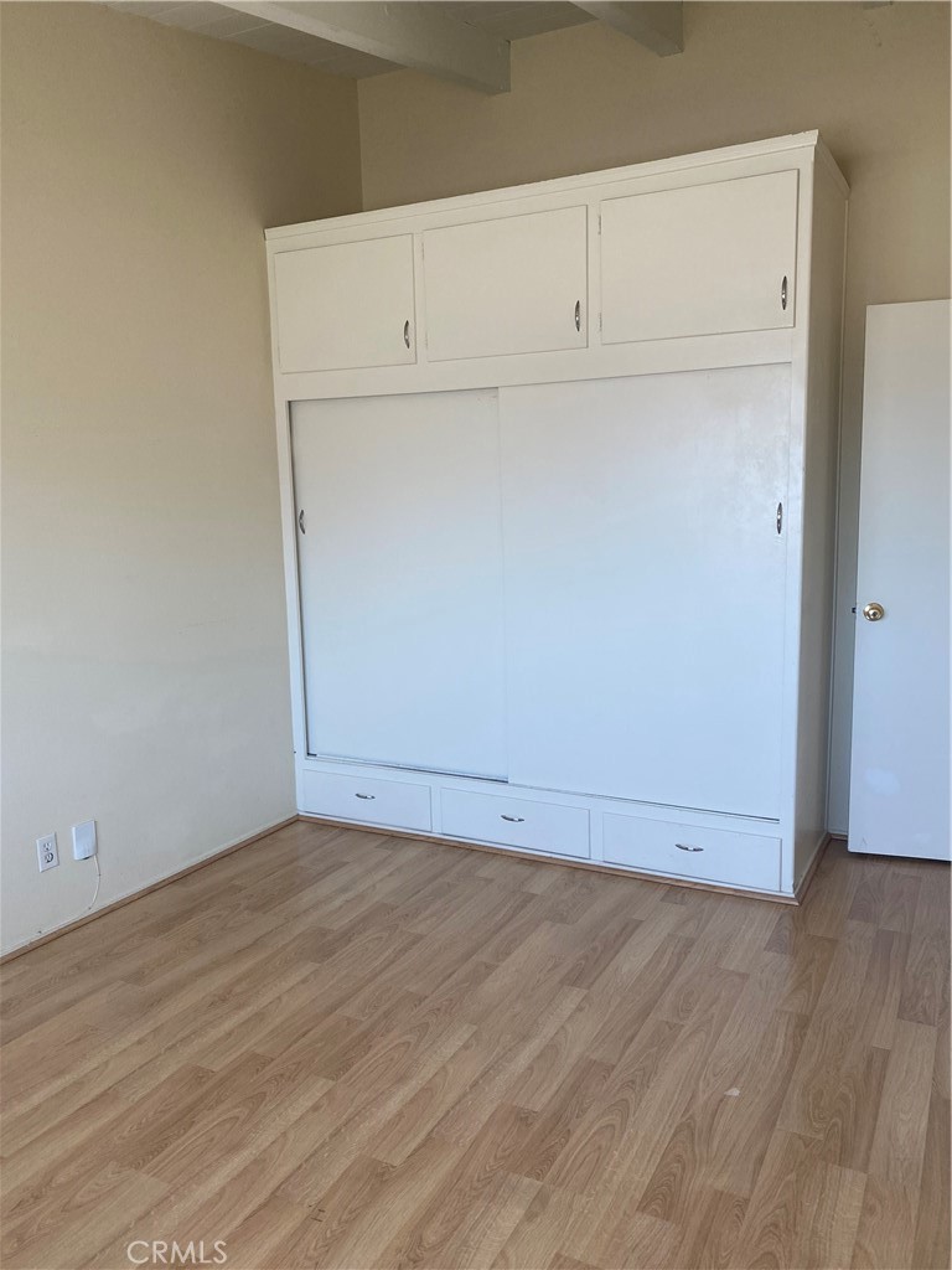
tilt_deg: -8.3
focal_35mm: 26
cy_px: 635
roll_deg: +1.3
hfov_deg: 53.1
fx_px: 953
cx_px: 476
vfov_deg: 67.3
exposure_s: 1/121
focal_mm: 4.25
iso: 125
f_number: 1.8
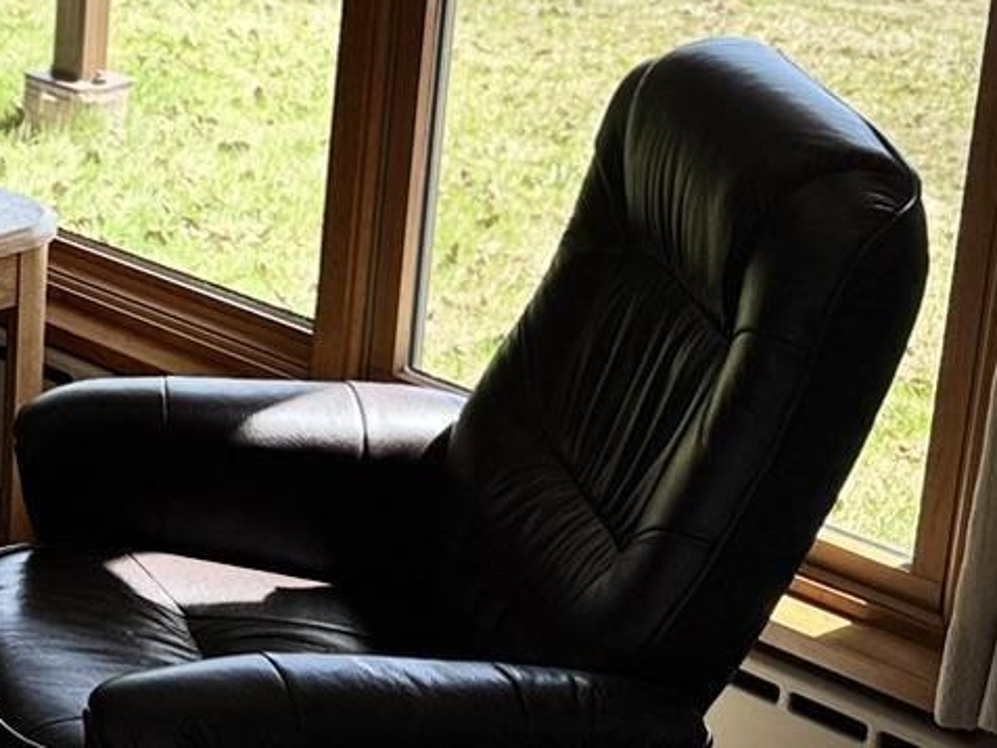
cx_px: -596
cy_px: 13
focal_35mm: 103
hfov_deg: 16.9
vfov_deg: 14.2
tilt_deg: -16.0
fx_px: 2967
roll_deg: -0.8
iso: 80
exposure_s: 1/832
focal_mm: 6.76
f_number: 1.78
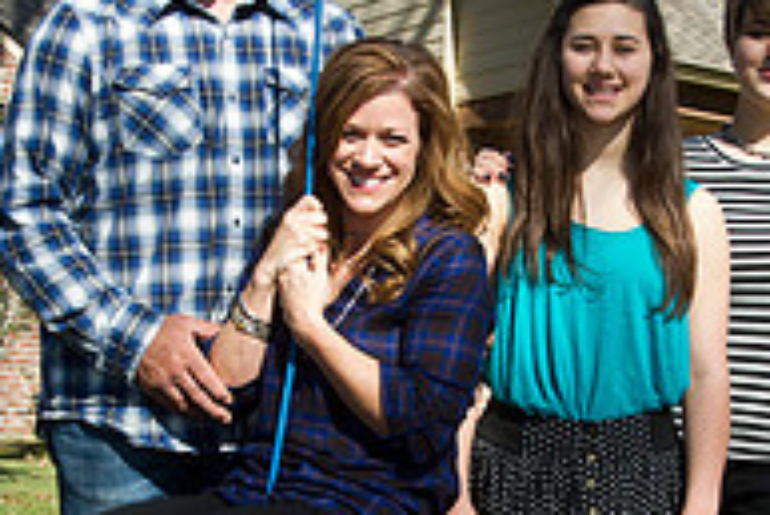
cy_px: 407
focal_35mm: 84
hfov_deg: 24.2
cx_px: 427
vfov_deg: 16.2
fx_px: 1798
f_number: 9
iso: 400
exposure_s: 1/250
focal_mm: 28
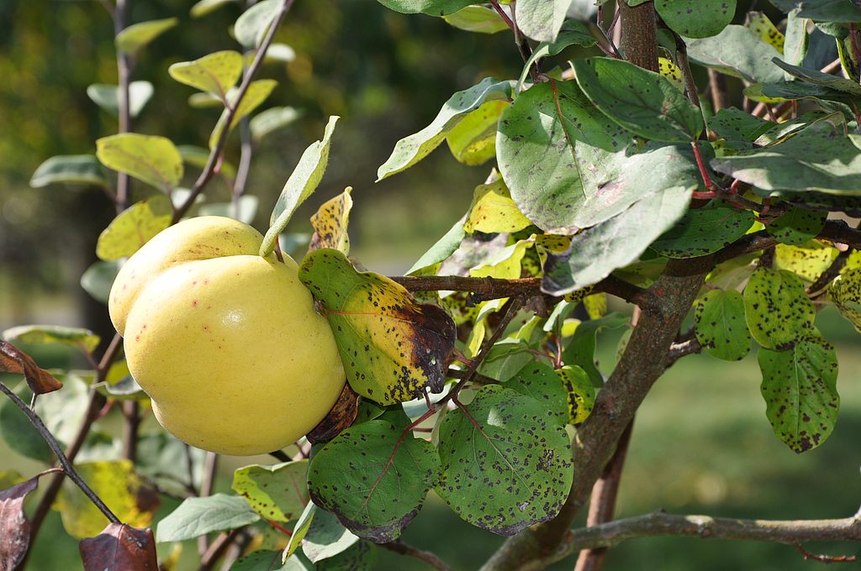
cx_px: 430
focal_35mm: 158
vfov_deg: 8.7
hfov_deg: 13.1
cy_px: 286
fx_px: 3762
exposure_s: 1/200
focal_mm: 105
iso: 200
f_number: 11
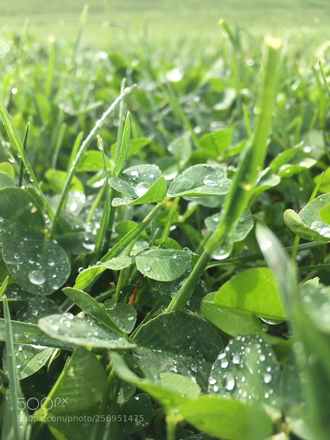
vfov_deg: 61.7
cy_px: 220
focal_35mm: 29
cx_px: 165
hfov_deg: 48.2
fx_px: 369
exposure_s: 1/561
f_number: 2.2
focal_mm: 4.15
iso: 25
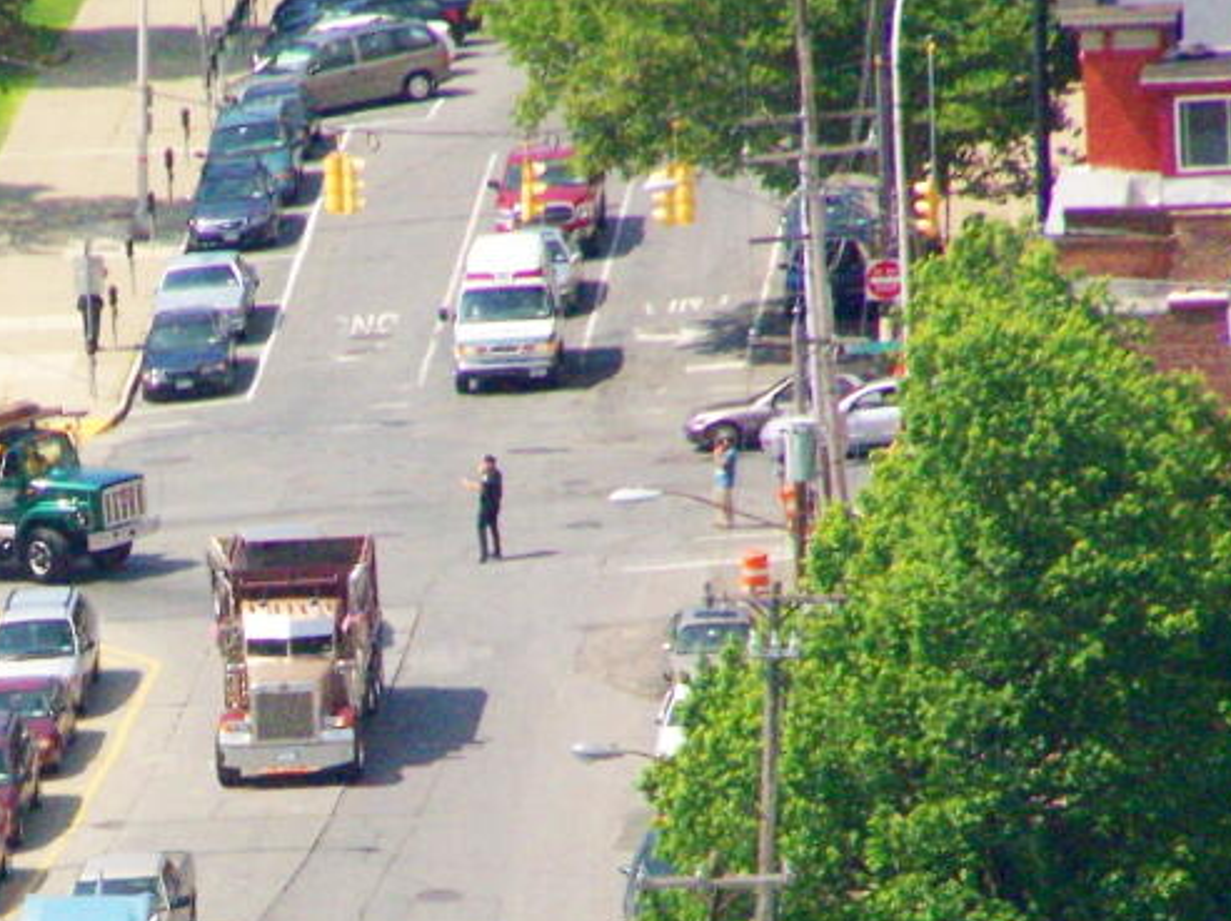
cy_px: 814
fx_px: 28073
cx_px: 147
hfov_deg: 2.5
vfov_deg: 1.9
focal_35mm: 790
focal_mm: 63
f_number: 5
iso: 400
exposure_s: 1/1000
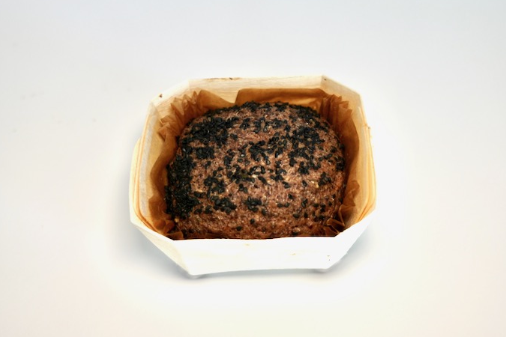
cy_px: 165
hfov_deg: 51.9
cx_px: 256
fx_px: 520
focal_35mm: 37
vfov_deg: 35.9
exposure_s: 1/250
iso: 400
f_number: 4
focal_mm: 36
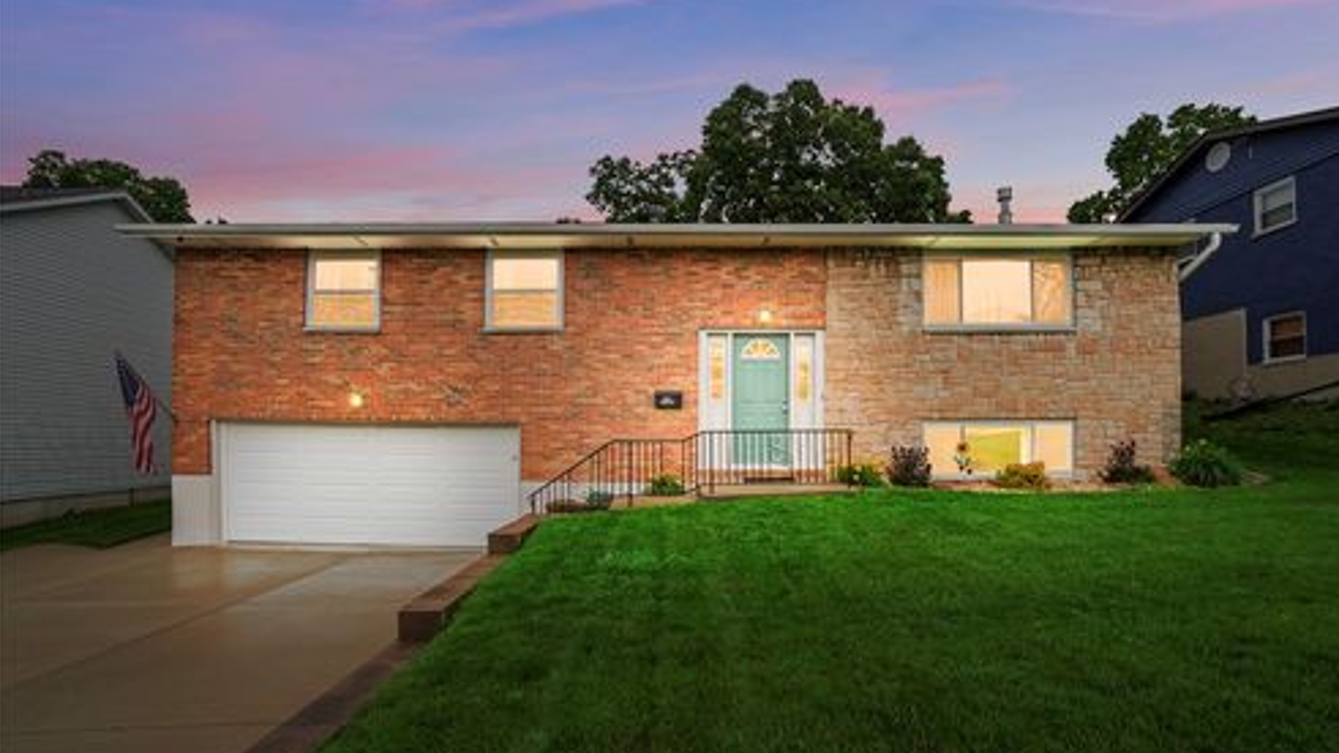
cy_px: 351
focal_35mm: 16
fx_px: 568
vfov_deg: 67.0
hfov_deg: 99.4
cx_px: 679
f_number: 4
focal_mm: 10
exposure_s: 1/640
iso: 100
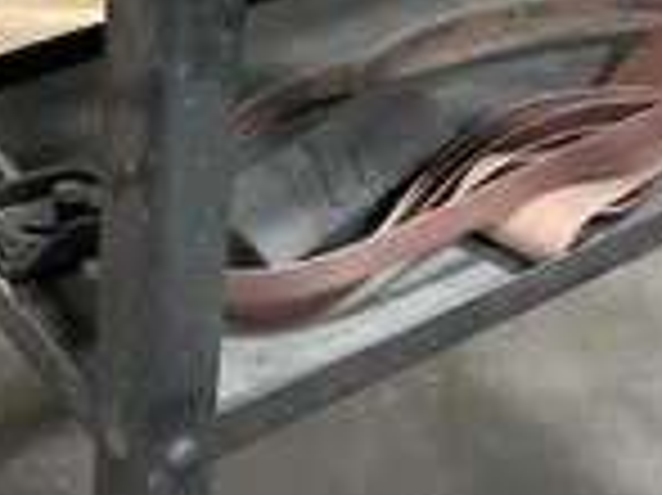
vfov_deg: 18.3
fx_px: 1510
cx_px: 293
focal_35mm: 79
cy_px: 450
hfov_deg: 24.7
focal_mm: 3
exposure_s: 1/30
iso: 400
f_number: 1.8
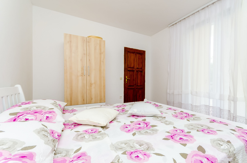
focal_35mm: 15
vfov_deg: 77.1
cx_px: 124
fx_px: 103
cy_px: 82
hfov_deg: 100.5
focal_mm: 10
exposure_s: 1/200
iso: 250
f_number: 6.3
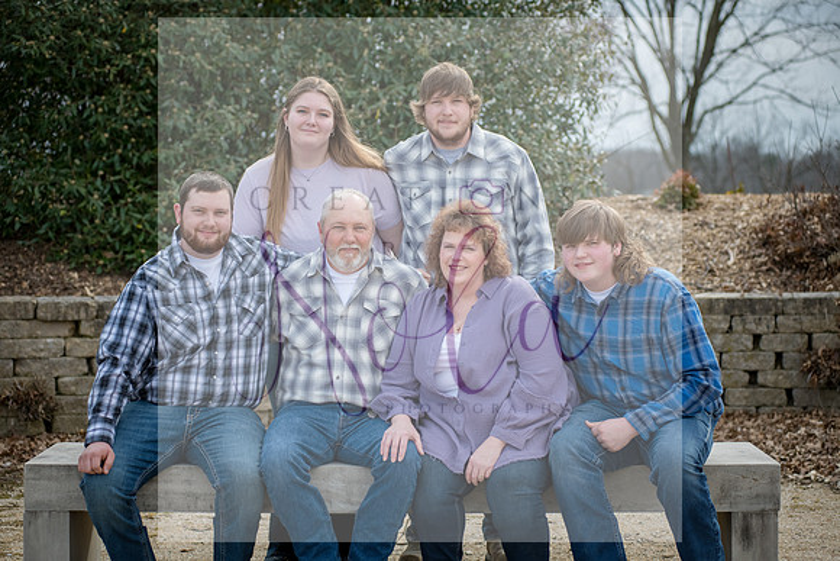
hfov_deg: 25.4
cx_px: 420
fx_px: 1867
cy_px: 280
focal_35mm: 80
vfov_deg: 17.1
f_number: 4.5
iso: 400
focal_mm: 80
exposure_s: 1/1000
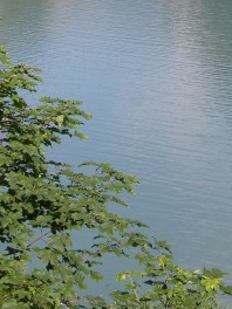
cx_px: 134
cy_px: -97
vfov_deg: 17.9
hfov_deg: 14.5
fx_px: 911
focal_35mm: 102
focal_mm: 8.9
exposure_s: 1/174
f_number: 5.6
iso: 50
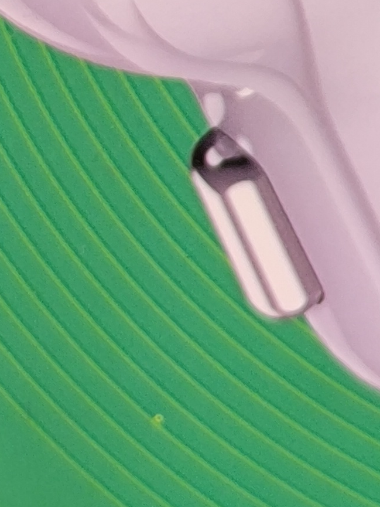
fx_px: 3175
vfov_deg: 8.8
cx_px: 209
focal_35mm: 217
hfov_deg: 6.8
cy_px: -339
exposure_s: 1/100
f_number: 1.65
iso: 400
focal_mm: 6.14
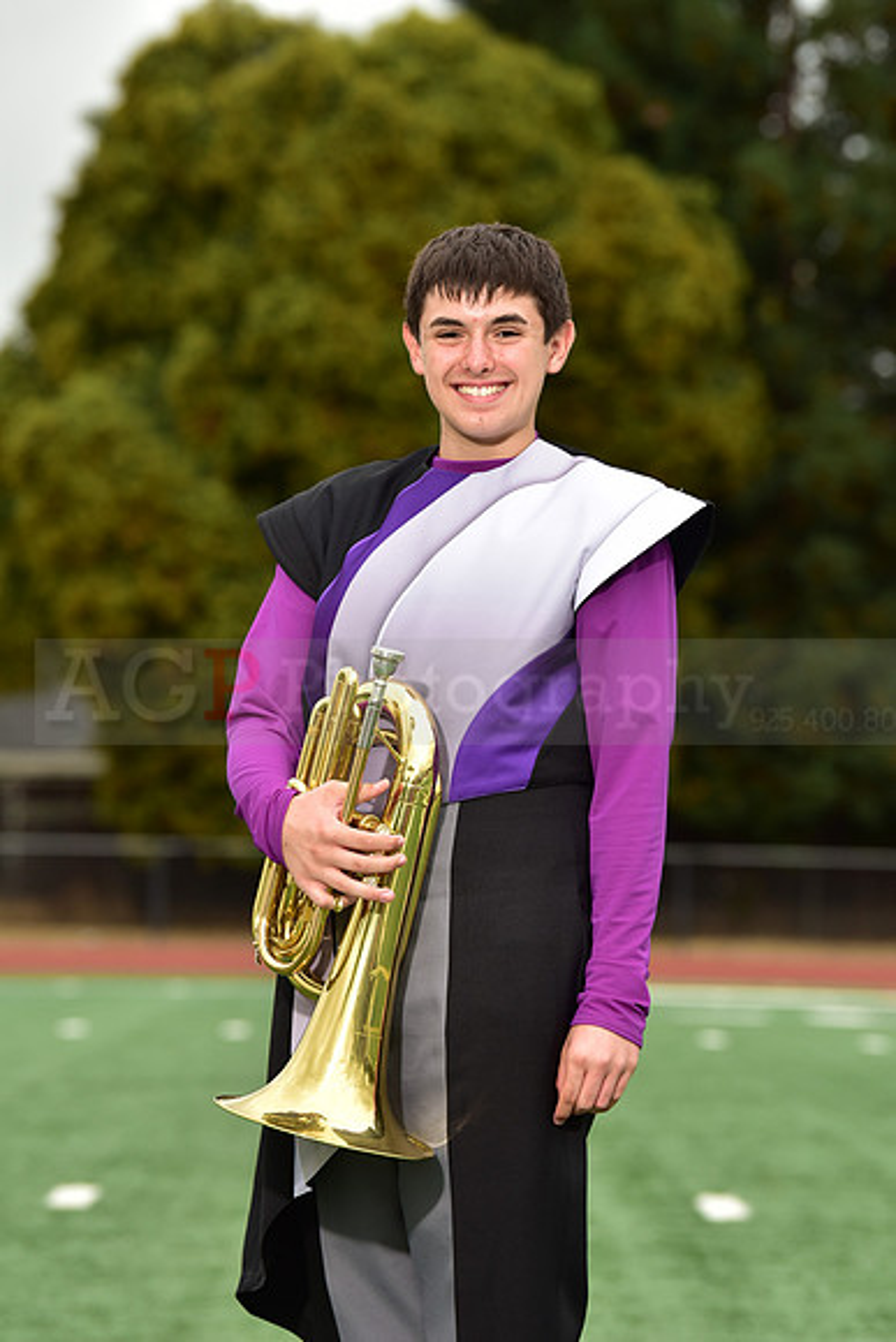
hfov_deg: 9.2
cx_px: 448
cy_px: 671
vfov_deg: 13.7
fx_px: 5596
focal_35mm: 150
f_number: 5
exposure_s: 1/250
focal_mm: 150
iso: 500
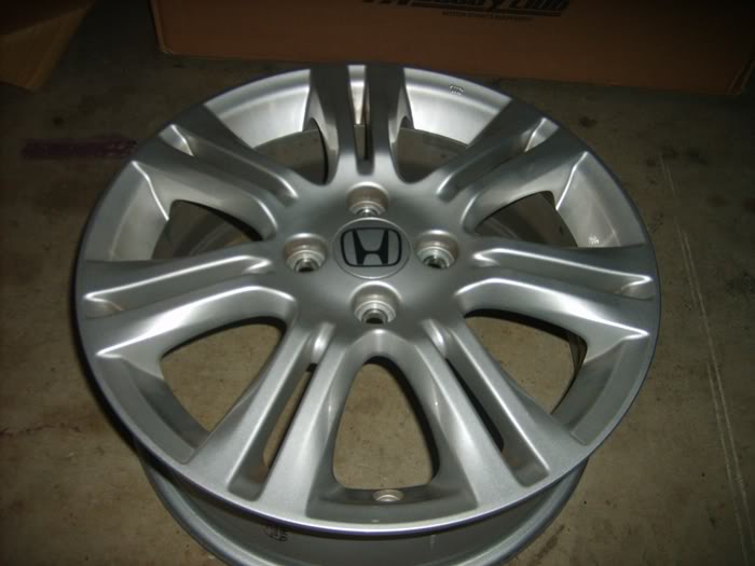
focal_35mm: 35
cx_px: 378
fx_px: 763
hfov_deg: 52.6
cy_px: 283
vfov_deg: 40.7
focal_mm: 5.8
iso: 100
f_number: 2.8
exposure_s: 1/45
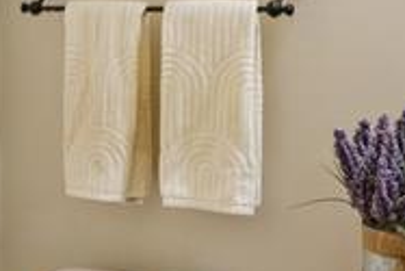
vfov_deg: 15.6
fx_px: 972
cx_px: -48
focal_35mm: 86
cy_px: 0
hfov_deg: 22.2
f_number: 13
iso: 320
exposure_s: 1/2.5
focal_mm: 15.8
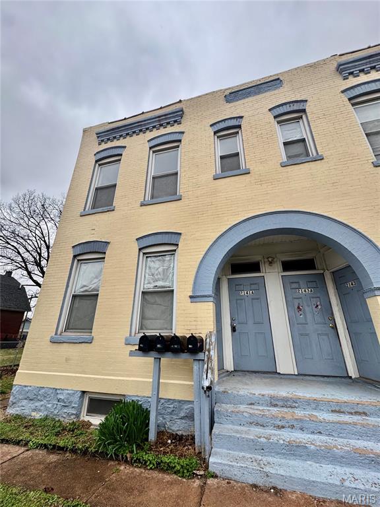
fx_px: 205
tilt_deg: +25.3
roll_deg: +1.6
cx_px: 190
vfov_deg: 102.1
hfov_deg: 85.7
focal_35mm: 14
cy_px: 254
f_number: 2.2
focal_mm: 2.22
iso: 40
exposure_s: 1/260
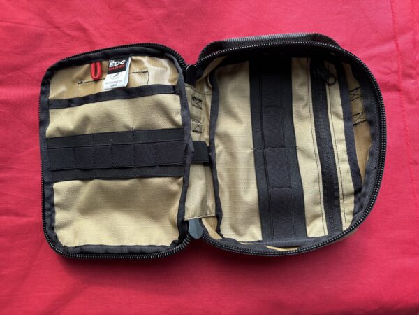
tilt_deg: -89.1
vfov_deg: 53.1
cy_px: 158
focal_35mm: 26
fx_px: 315
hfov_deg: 67.3
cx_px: 210
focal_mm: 5.96
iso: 50
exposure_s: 1/364
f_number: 1.6
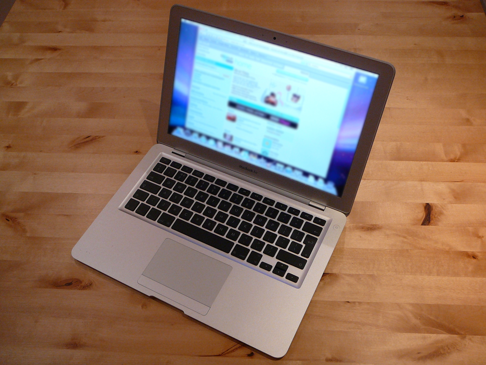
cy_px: 182
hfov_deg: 52.6
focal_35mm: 35
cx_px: 243
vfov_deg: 40.7
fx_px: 491
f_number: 2.8
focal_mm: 5.2
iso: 160
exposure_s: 1/30
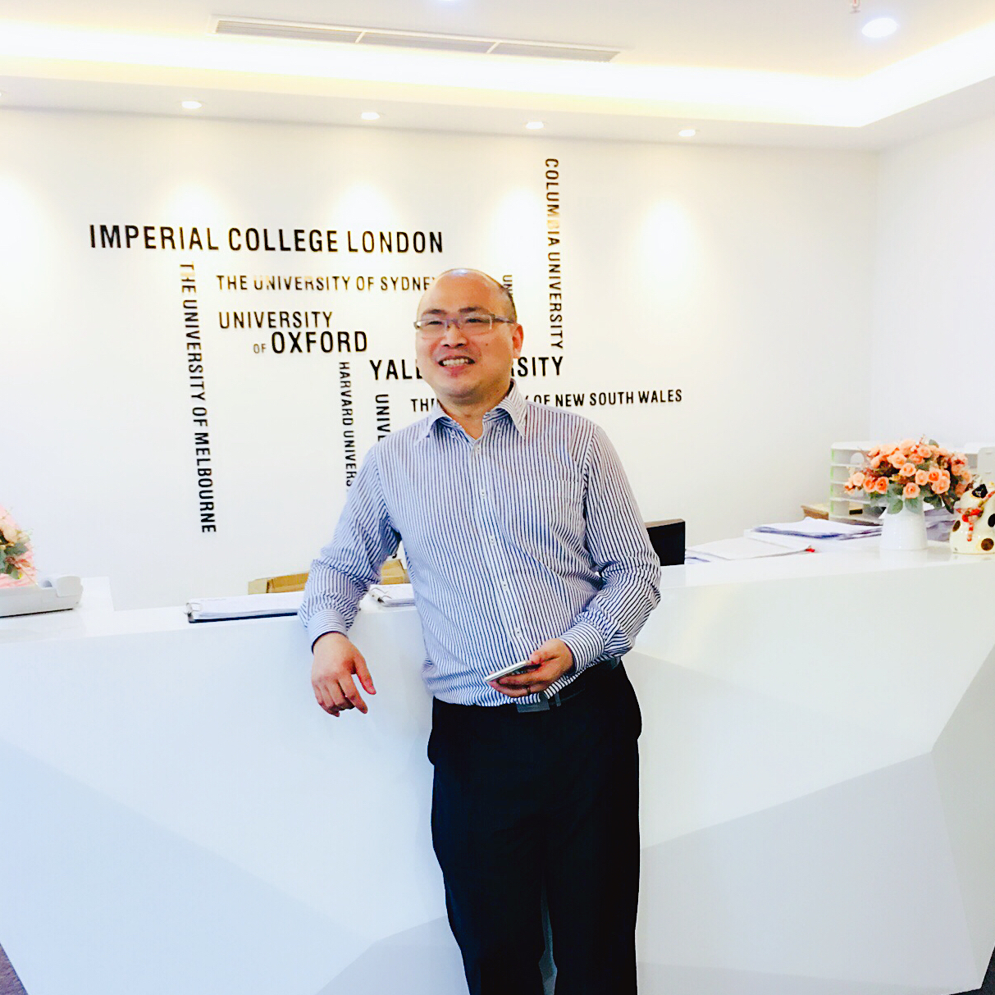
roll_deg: +1.4
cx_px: 504
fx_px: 1138
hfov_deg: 47.2
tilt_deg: -7.9
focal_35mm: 35
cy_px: 600
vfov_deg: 46.9
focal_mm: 4.15
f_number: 2.2
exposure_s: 1/17
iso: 50
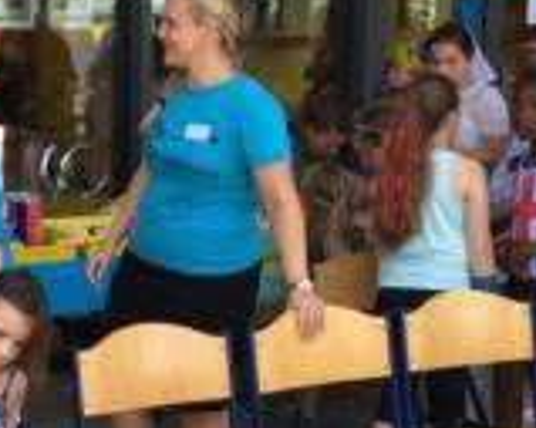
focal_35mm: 89
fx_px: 1411
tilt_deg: -9.6
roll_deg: -0.9
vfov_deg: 17.2
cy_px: 322
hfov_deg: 21.0
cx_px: 37
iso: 25
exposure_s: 1/102
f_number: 2.2
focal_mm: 4.15
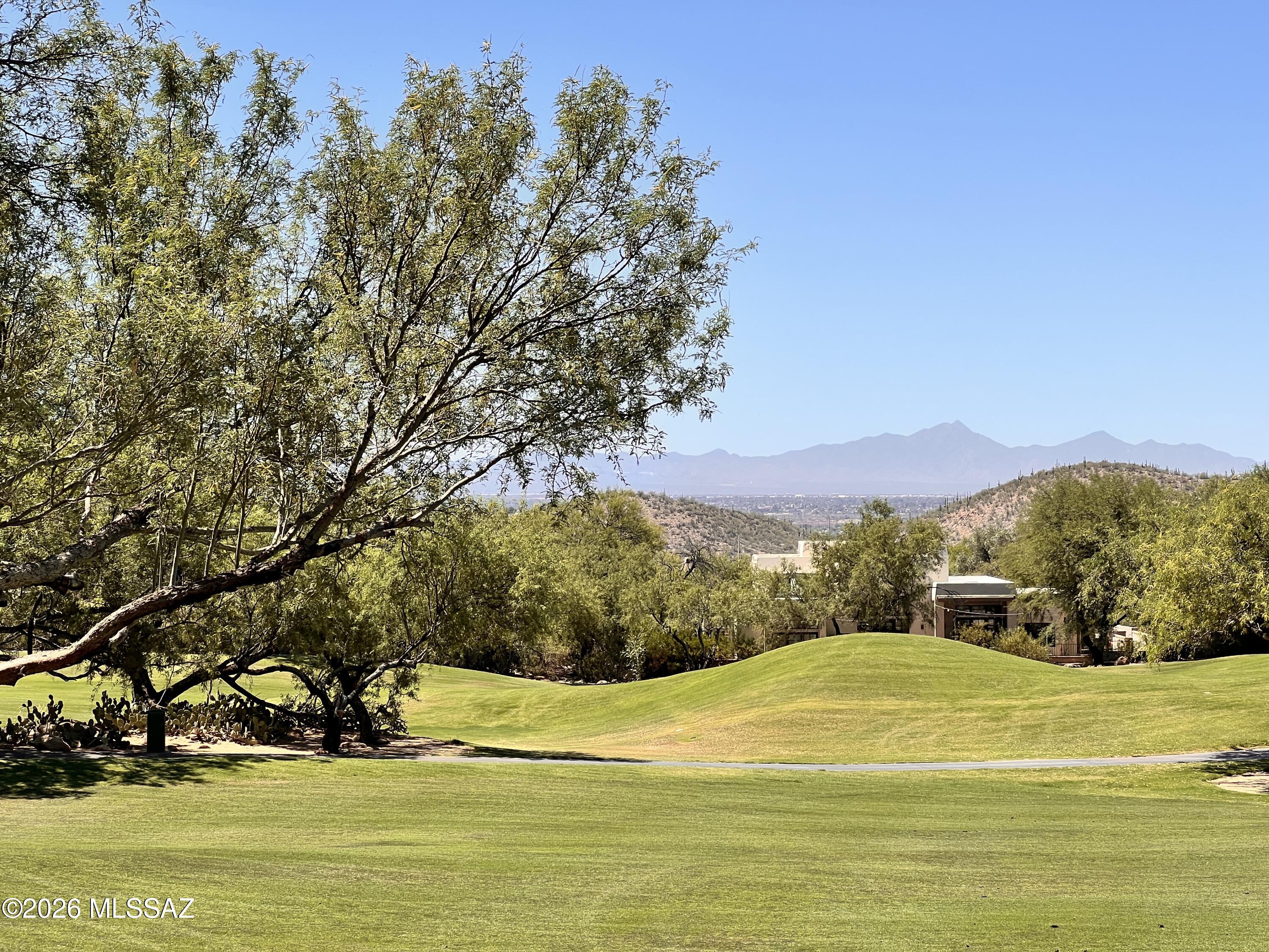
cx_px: 634
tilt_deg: +1.3
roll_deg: +0.6
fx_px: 2823
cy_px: 476
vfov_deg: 19.1
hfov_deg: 25.3
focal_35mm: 77
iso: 32
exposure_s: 1/840
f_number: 2.8
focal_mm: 9
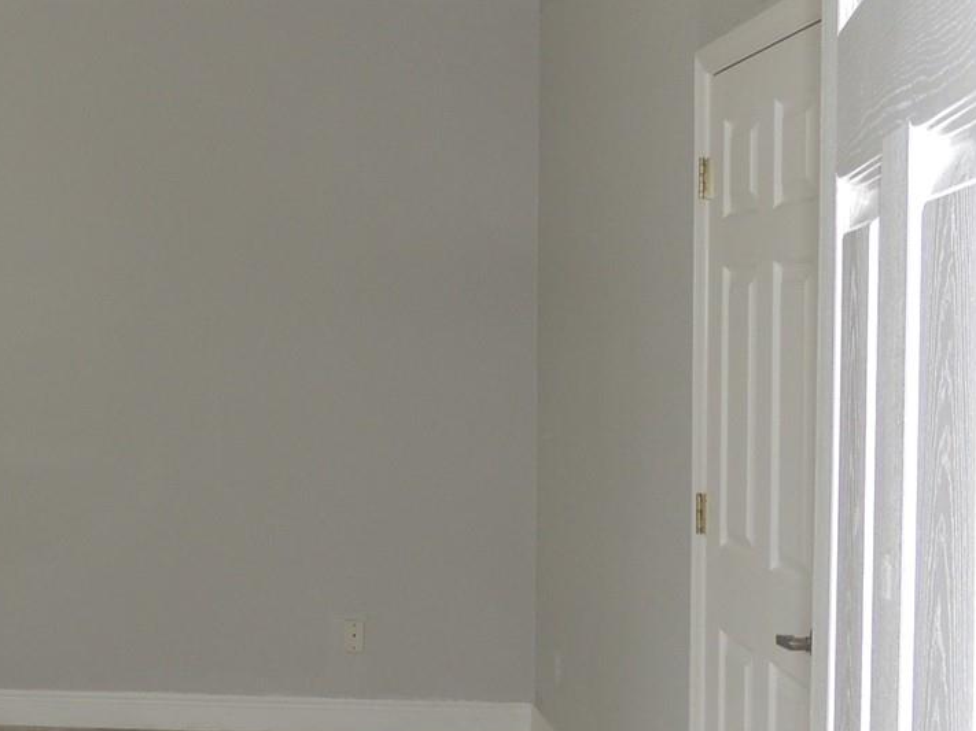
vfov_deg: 27.0
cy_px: 359
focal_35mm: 54
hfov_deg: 33.4
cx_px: 70
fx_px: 1522
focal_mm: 4.3
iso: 200
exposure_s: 1/30
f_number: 3
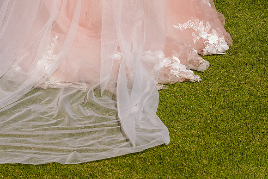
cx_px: 102
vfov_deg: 5.6
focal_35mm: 247
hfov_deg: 8.3
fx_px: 1840
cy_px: 63
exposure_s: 1/800
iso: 200
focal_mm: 190
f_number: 14
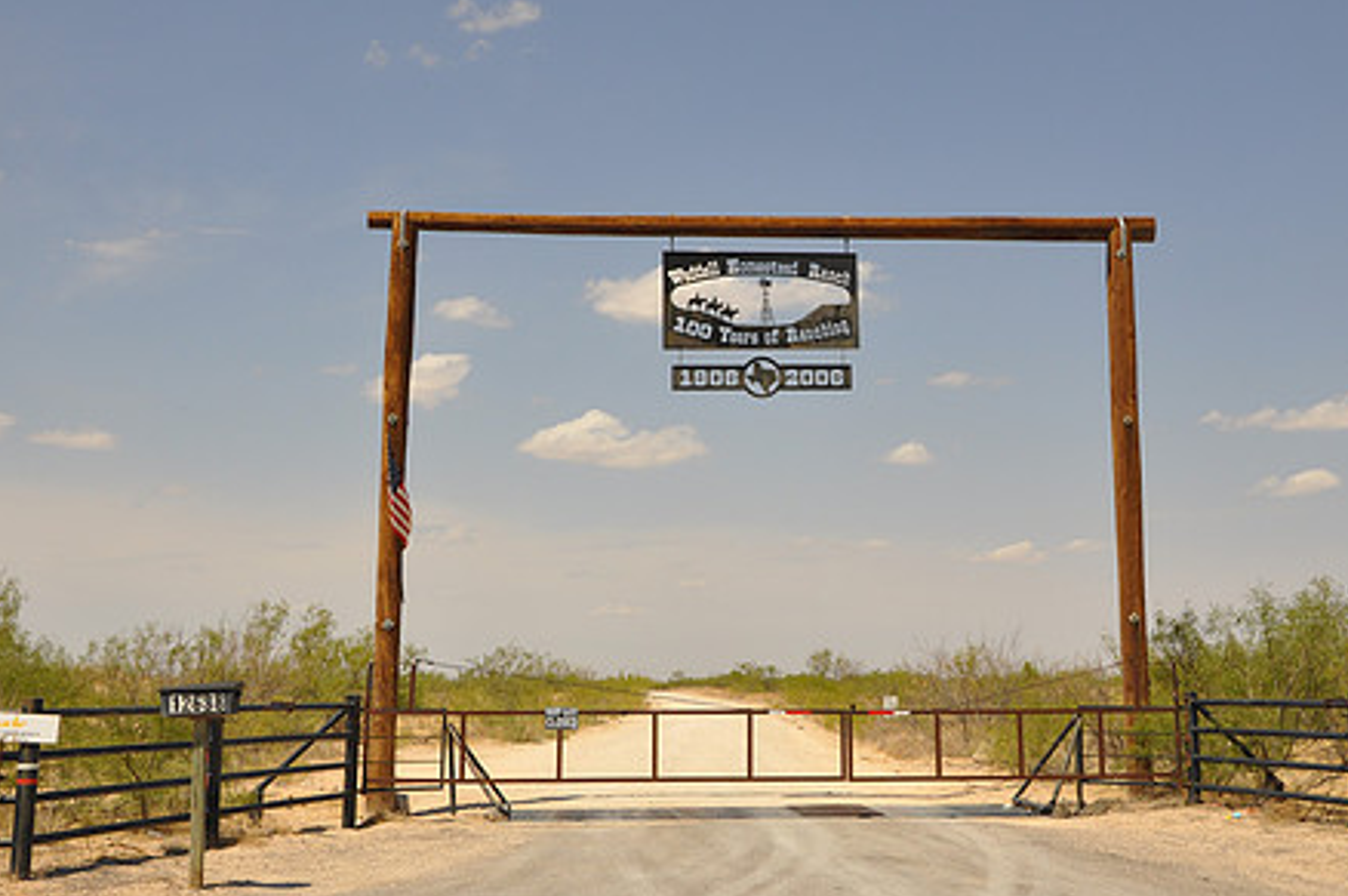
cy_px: 362
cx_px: 785
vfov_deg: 27.1
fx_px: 1857
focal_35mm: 50
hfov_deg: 39.8
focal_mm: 25
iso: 200
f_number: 8
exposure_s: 1/250
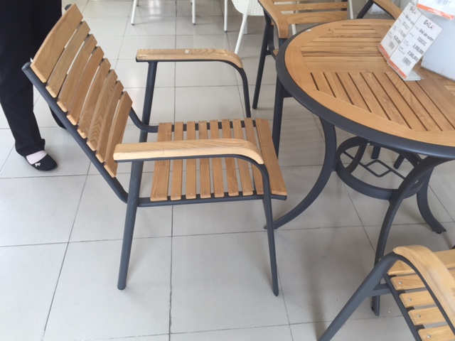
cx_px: 228
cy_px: 170
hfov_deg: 61.7
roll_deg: -2.2
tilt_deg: -42.5
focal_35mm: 29
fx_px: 381
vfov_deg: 48.2
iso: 40
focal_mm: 4.15
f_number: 2.2
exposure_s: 1/100
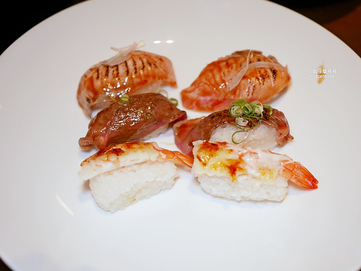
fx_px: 522
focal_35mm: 50
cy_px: 136
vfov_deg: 29.1
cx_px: 180
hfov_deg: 38.2
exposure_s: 1/200
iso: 200
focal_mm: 25
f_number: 1.8
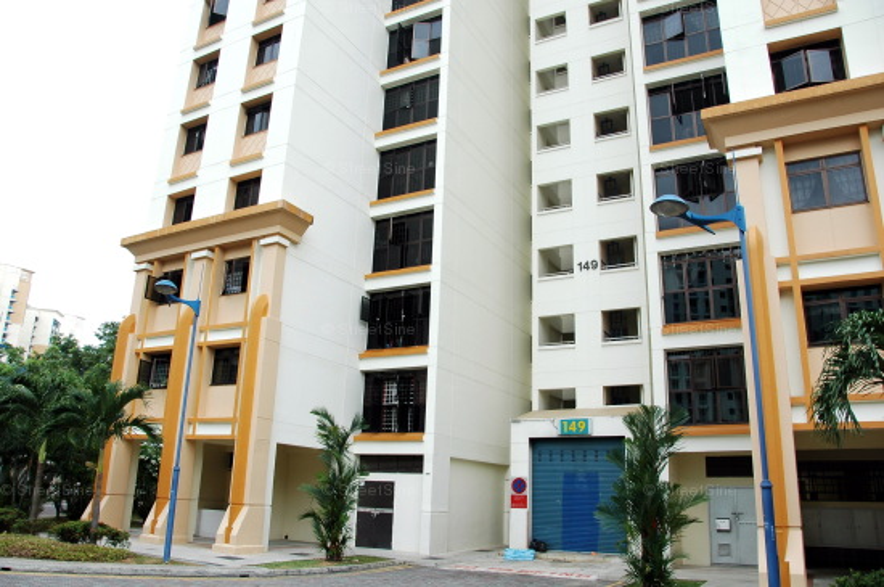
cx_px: 442
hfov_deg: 67.5
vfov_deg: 47.8
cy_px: 294
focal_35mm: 27
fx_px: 662
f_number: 5
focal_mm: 18
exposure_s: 1/400
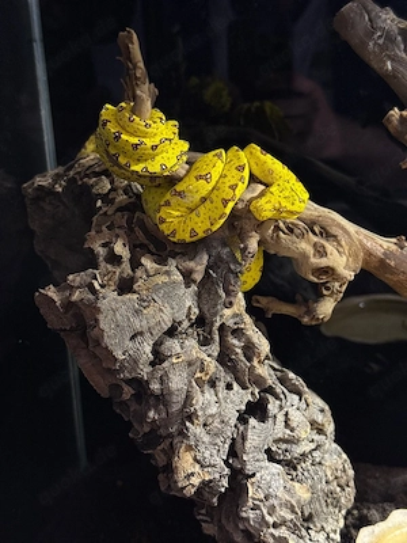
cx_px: 204
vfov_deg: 39.7
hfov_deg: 30.3
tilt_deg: -14.8
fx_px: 752
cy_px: 272
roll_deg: +2.9
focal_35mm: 48
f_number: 1.78
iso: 125
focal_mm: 6.76
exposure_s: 1/57
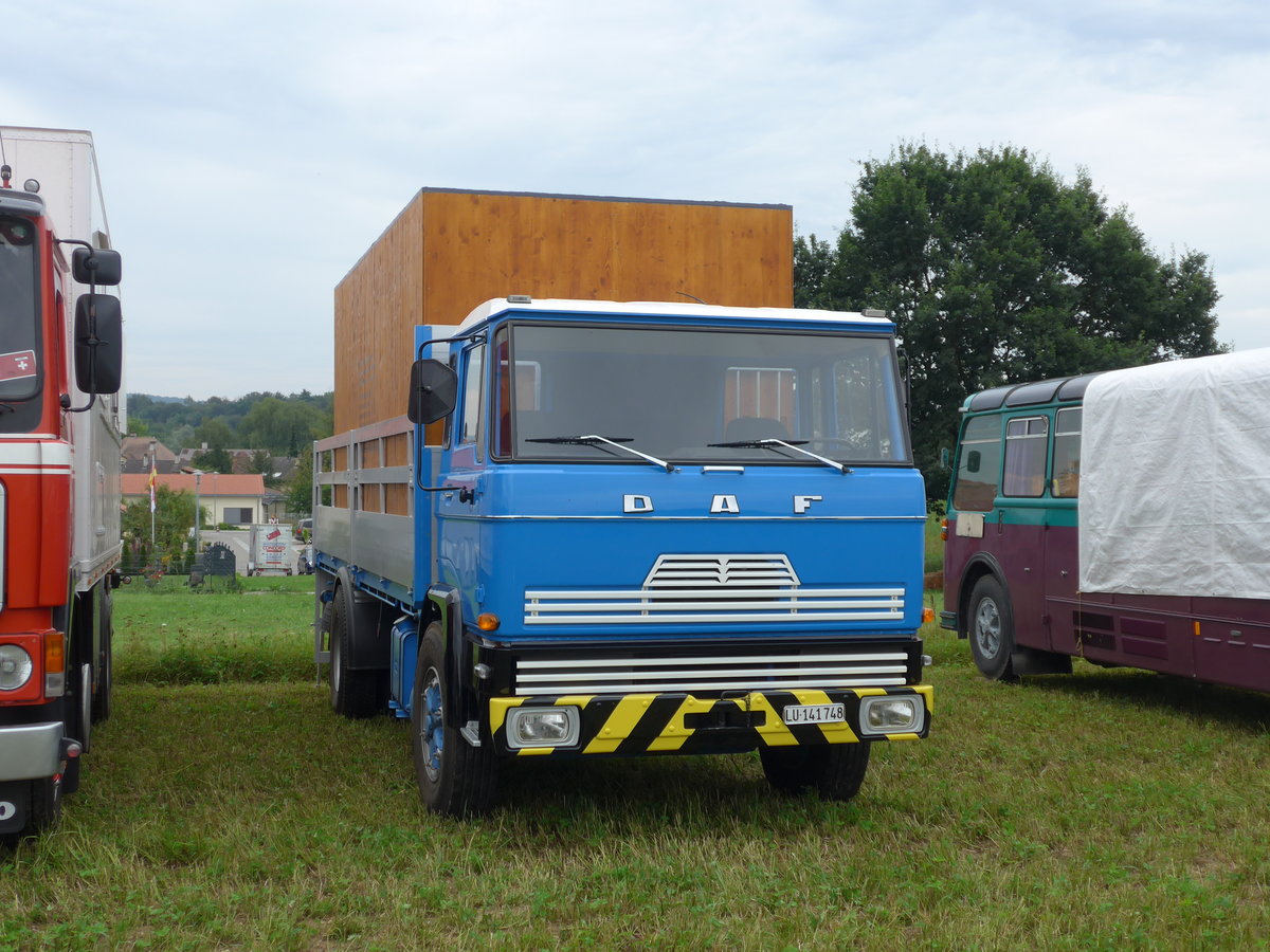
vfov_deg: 31.5
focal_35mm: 46
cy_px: 476
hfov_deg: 41.2
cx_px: 635
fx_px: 1688
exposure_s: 1/500
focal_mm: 9.5
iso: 80
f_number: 3
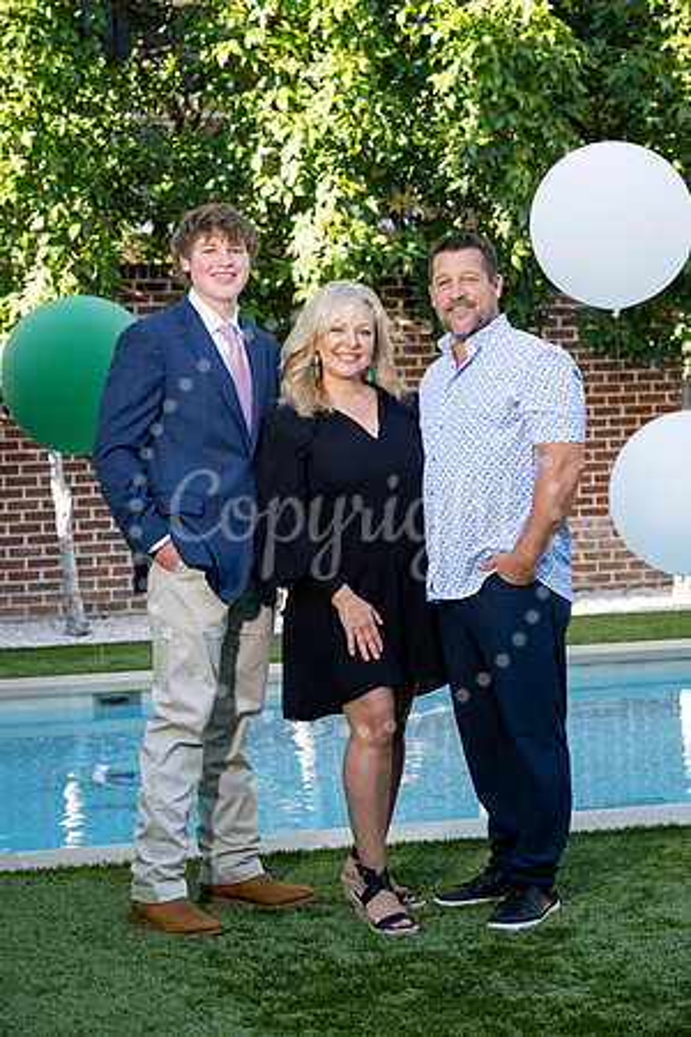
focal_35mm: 79
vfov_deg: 25.7
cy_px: 518
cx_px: 346
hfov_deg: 17.3
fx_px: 2274
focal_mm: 79
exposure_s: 1/200
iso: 400
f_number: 5.6
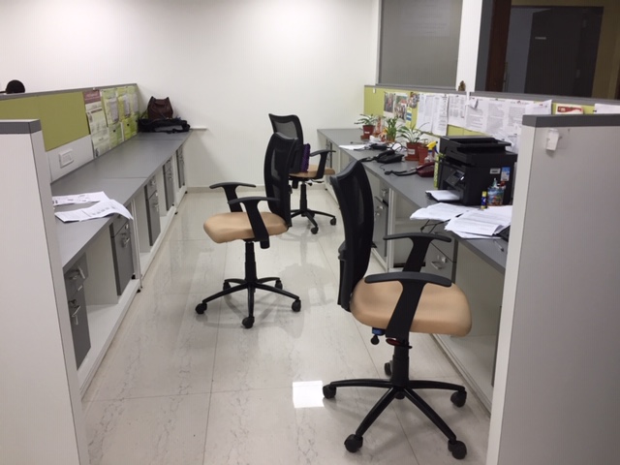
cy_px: 232
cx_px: 310
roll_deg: -0.7
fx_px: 519
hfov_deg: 61.7
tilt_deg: -16.5
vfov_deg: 48.2
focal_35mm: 29
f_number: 2.2
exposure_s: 1/33
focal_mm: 4.15
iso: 40
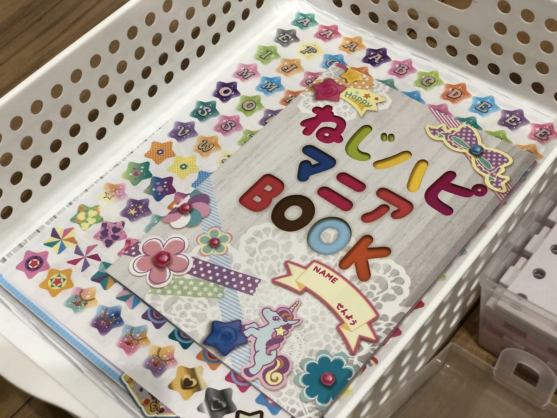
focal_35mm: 52
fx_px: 837
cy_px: 209
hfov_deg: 36.8
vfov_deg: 28.0
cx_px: 278
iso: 100
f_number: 2.4
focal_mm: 6
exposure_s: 1/40
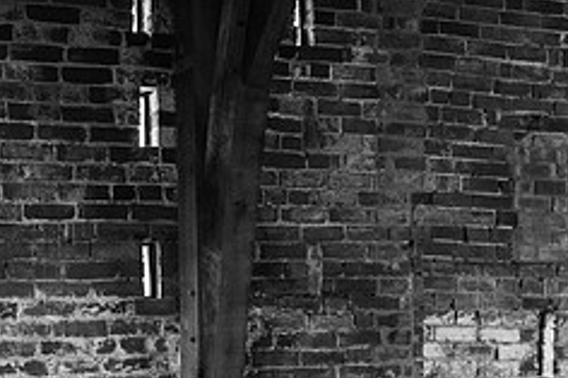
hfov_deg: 23.6
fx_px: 1356
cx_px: 214
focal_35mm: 86
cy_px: 460
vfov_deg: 15.3
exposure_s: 1/200
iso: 250
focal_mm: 35
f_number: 1.8
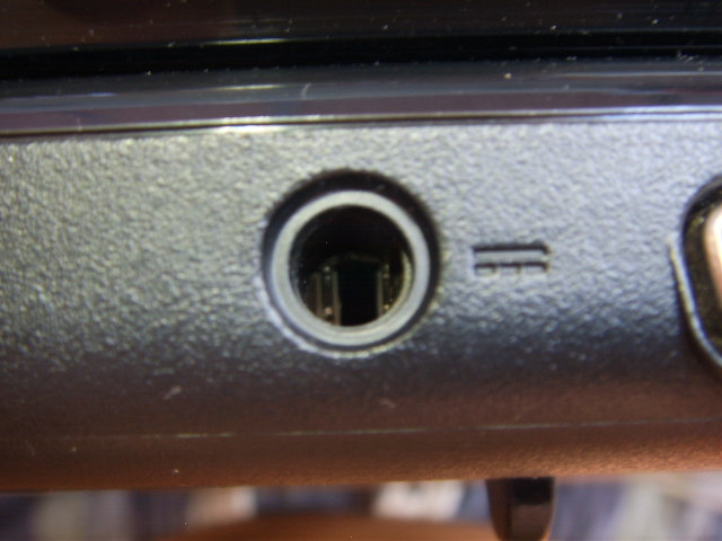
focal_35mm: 39
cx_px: 361
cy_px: 270
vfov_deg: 36.8
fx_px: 813
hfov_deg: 47.9
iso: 63
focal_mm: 6.6
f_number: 3.5
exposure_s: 1
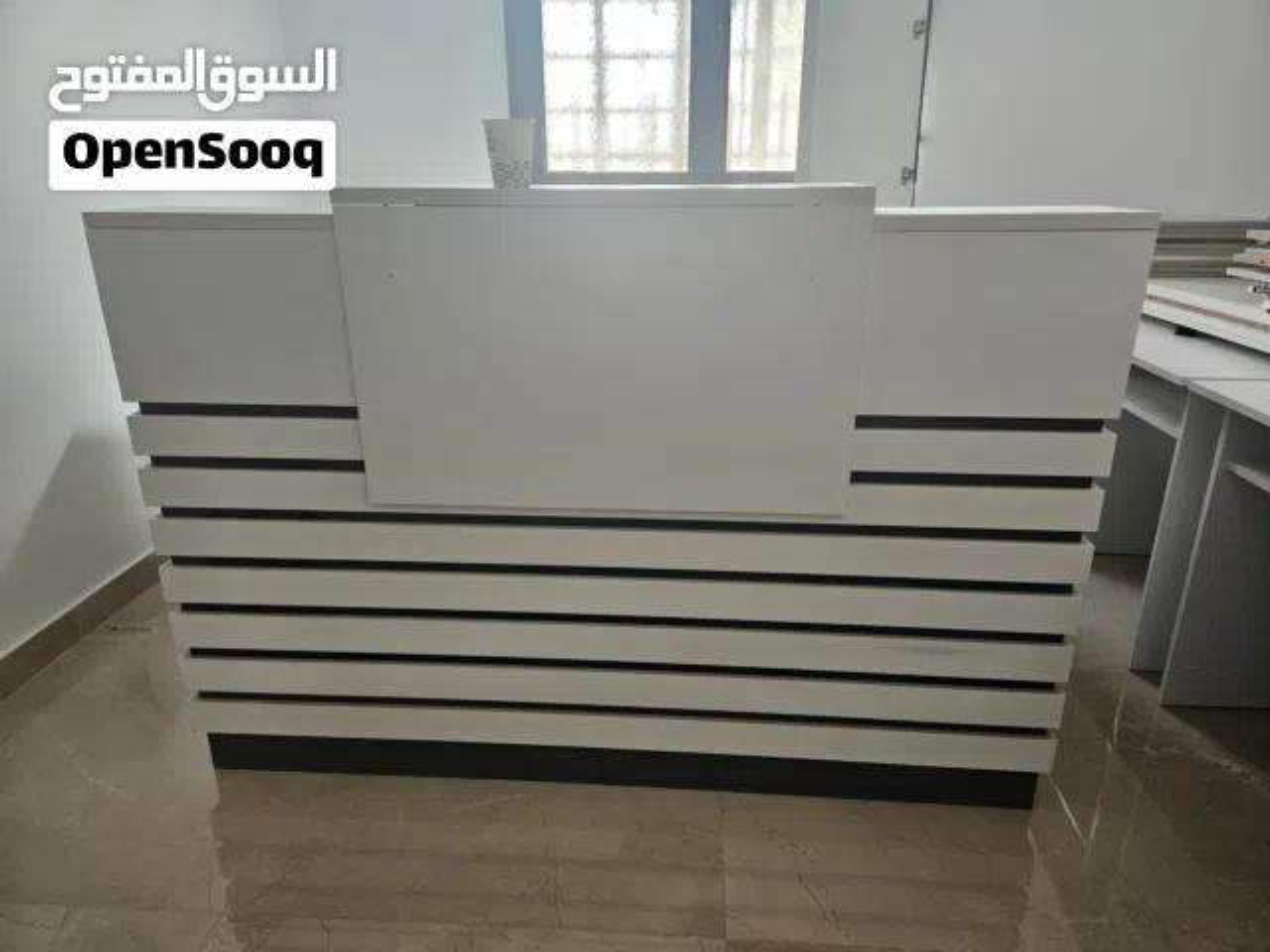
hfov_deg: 73.9
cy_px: 476
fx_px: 844
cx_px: 635
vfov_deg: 58.9
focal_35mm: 23
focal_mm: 5.4
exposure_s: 1/142
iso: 320
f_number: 1.8
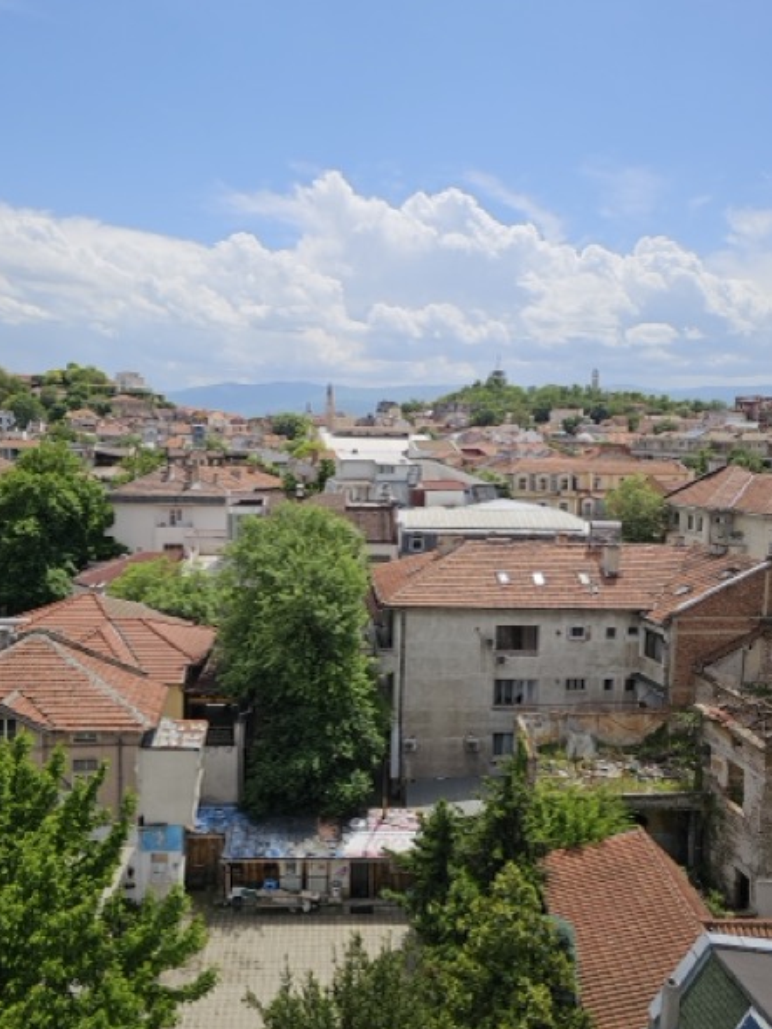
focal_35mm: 25
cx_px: 363
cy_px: 514
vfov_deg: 69.4
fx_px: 743
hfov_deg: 54.9
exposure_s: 1/1304
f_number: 1.7
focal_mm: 6.3
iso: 10
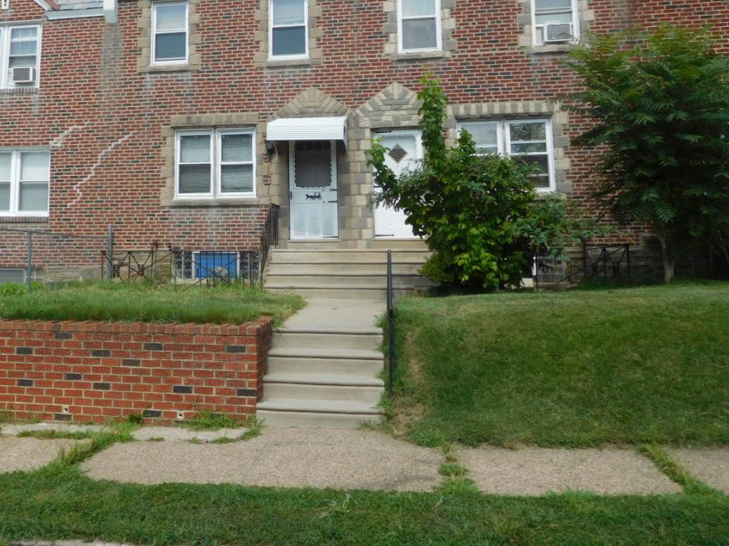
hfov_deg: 52.8
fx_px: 716
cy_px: 175
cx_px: 239
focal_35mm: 34
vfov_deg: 41.2
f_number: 6.8
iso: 125
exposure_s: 1/400
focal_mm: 4.5
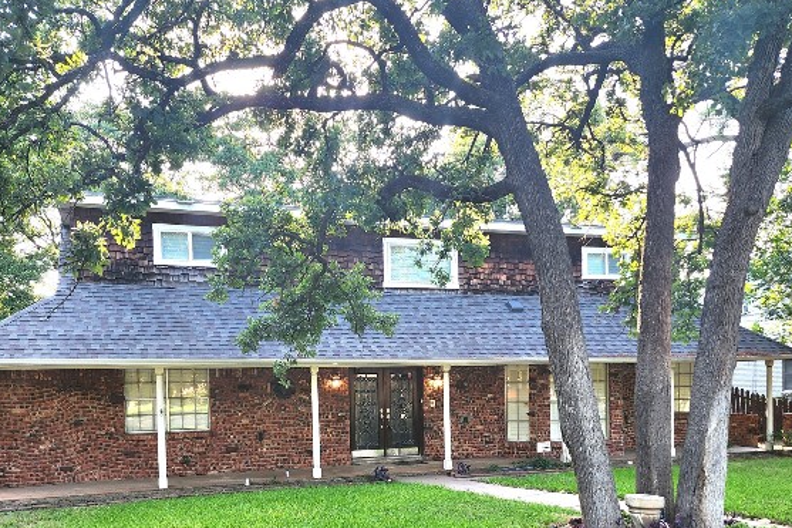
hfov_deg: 57.2
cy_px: 420
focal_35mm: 33
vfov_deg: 38.5
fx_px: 726
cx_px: 398
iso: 40
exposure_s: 1/182
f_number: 1.8
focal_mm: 6.4
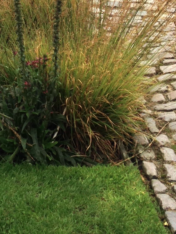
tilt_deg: -10.9
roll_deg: -0.7
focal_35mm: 107
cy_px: -68
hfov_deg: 13.4
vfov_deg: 17.3
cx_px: -49
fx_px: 726
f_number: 2.4
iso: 50
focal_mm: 4.12
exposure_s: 1/638
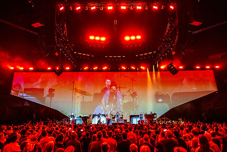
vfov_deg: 51.2
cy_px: 75
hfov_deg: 71.4
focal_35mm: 25
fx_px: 158
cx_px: 110
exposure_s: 1/200
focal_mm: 24
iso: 5000
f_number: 2.8
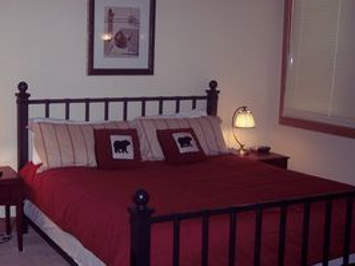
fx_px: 553
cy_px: 131
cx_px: 115
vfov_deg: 27.0
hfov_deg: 35.2
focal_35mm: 54
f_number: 2.8
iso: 100
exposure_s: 1/60
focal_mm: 8
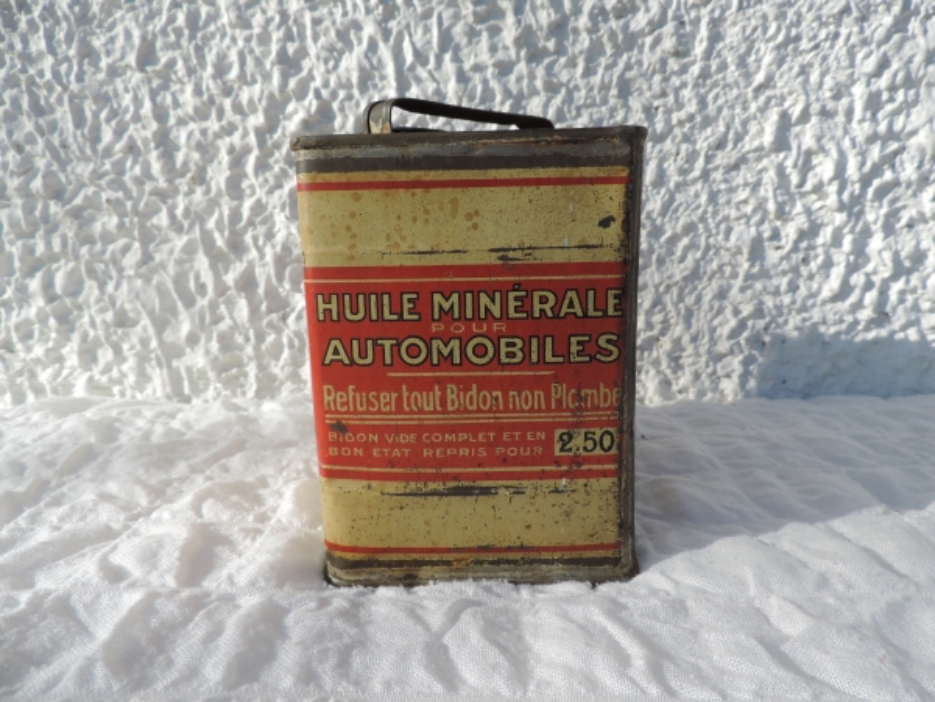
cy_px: 351
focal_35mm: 24
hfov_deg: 71.6
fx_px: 648
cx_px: 468
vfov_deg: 56.8
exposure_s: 1/1000
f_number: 3
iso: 80
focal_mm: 4.3
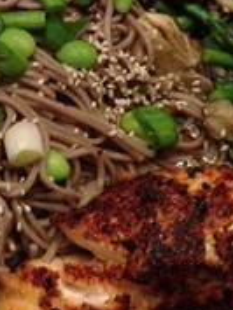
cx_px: -58
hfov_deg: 12.0
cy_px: -77
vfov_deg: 15.6
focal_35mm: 121
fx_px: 1085
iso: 250
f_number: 2.4
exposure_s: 1/20
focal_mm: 4.12
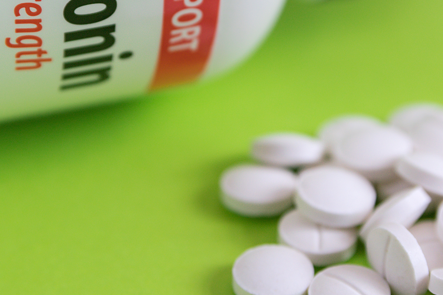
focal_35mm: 179
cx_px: 193
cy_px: 85
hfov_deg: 11.5
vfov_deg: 7.7
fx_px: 2203
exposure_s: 1/200
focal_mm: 50
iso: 100
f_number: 4
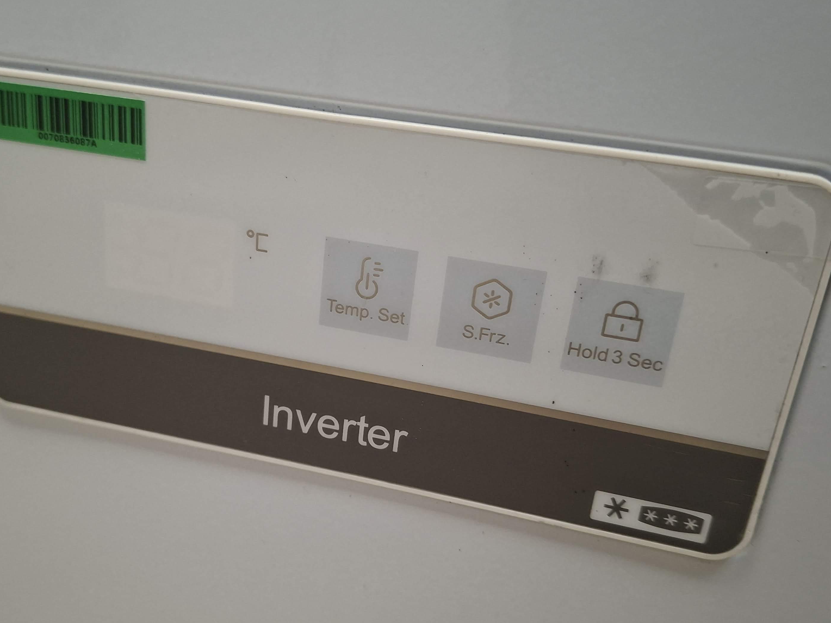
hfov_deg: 55.2
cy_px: 360
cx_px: 364
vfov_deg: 42.8
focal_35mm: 33
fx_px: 792
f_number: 1.8
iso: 320
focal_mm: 5.54
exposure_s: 1/60
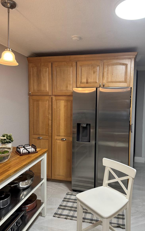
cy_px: 114
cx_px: 83
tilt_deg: -4.1
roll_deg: -0.9
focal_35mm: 26
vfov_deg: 70.4
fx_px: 164
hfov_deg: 47.5
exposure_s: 1/120
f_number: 1.78
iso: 200
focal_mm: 6.76
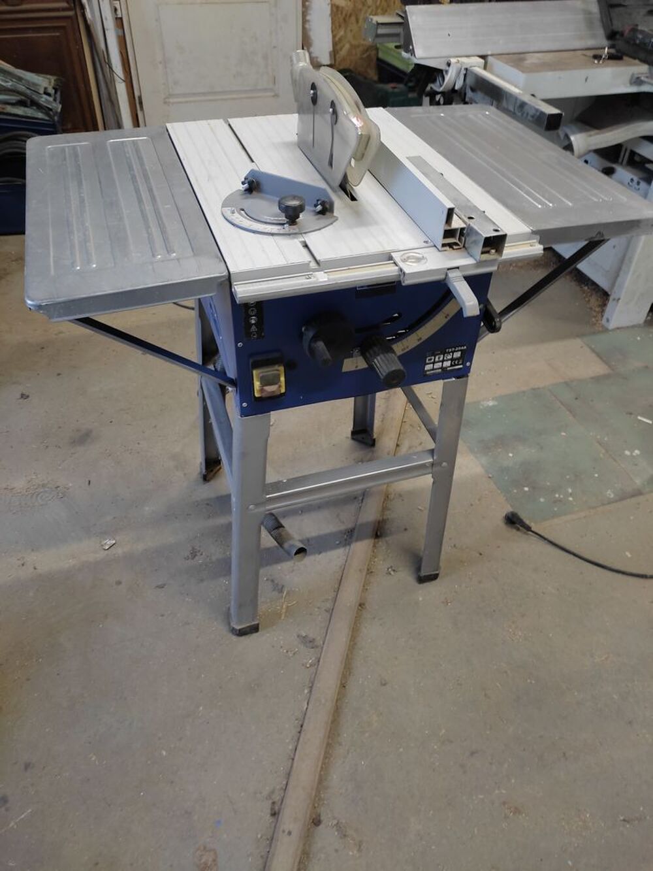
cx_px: 326
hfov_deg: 53.1
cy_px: 436
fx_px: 654
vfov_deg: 67.3
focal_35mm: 26
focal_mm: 4.74
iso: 504
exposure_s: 1/33
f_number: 1.79
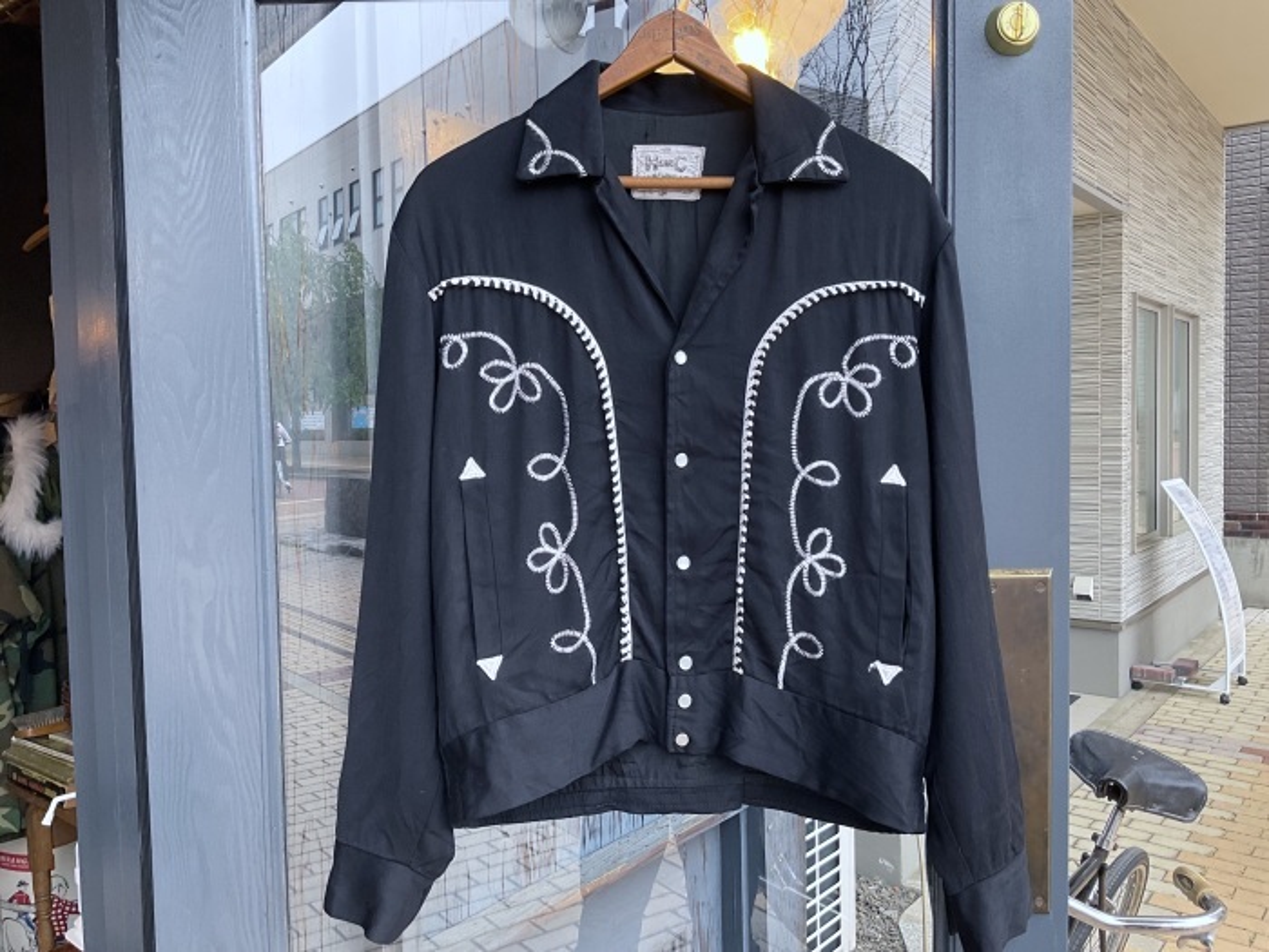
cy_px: 476
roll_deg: +0.7
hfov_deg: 61.7
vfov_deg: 48.2
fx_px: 1063
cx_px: 634
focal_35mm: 29
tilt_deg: -3.1
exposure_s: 1/100
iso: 32
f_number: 1.8
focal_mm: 3
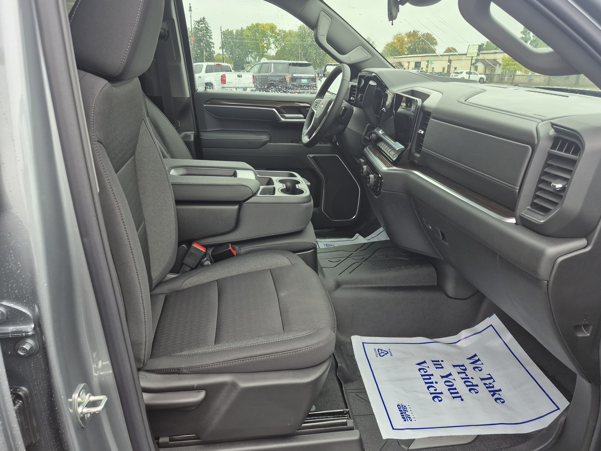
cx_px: 300
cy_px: 226
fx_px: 399
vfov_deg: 58.9
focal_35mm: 23
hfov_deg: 73.9
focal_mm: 5.4
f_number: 1.8
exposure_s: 1/180
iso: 160
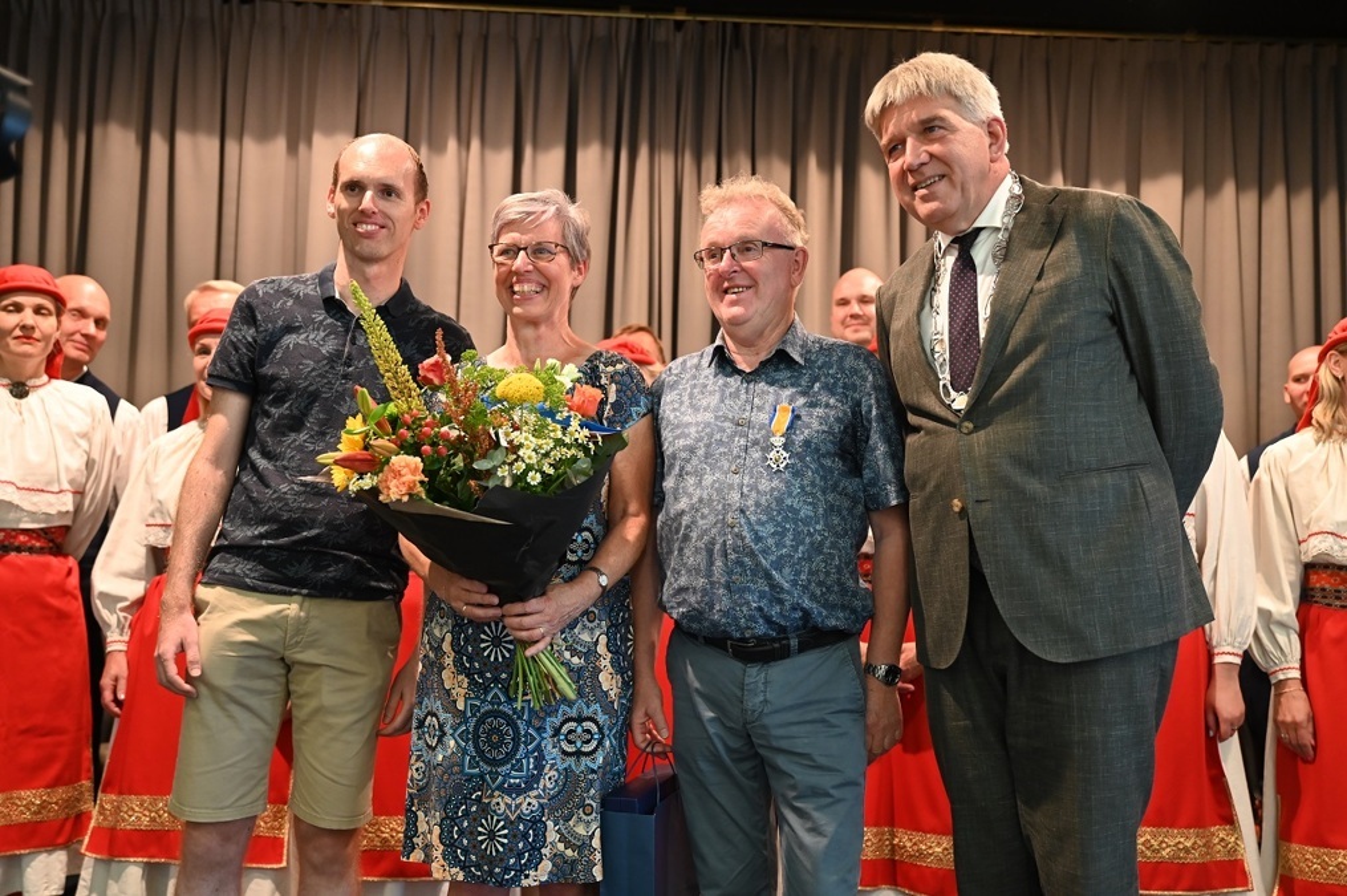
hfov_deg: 50.7
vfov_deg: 35.0
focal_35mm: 38
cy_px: 448
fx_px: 1421
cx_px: 674
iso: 2200
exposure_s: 1/125
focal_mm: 38
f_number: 2.8
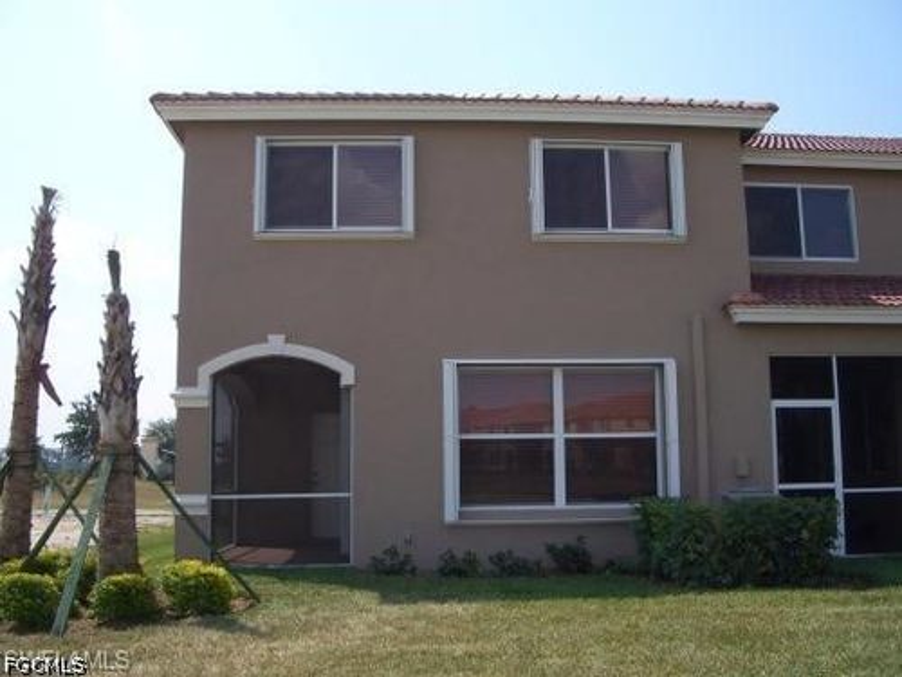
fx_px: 912
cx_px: 451
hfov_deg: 52.6
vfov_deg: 40.7
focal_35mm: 35
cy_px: 338
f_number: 4.3
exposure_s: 1/400
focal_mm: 5.8
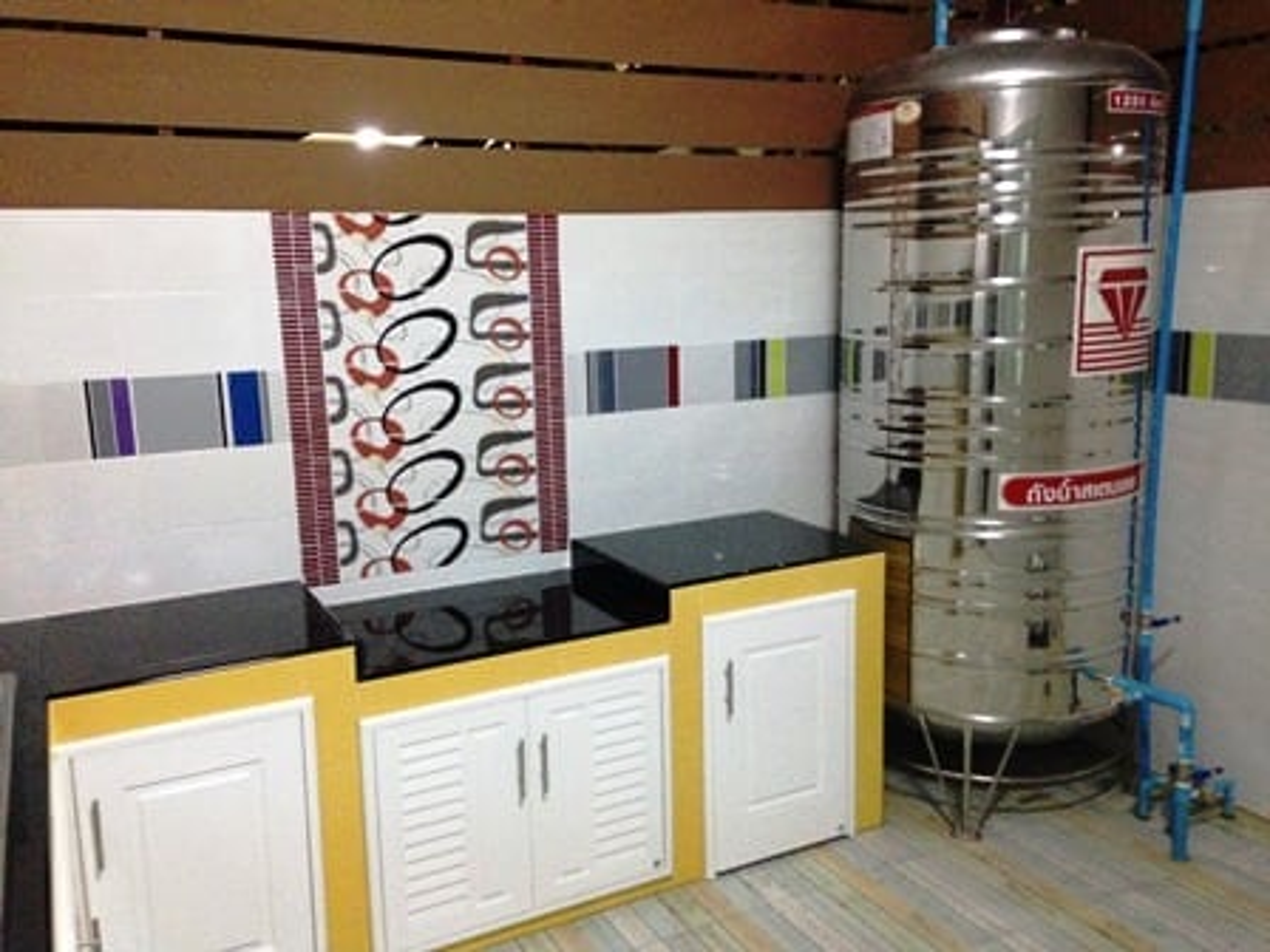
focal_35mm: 33
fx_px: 1211
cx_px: 635
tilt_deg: -11.9
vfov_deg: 42.9
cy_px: 476
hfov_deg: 55.4
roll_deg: +1.2
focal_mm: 4.12
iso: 500
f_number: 2.4
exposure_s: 1/15
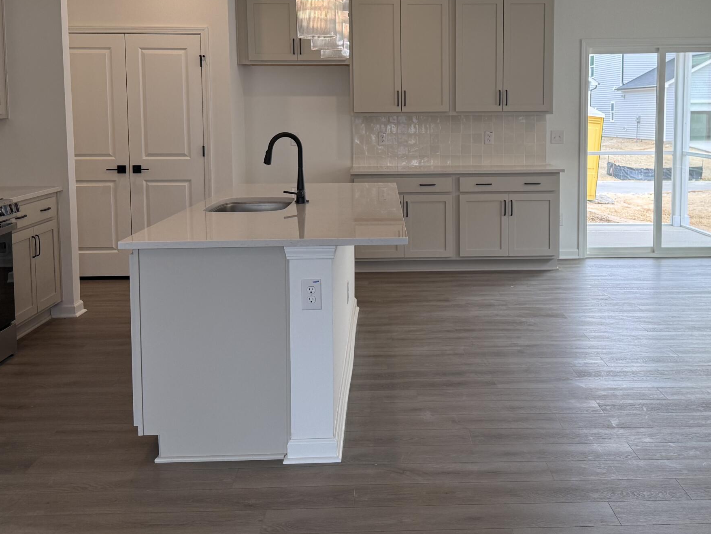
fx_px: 842
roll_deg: +0.2
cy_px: 184
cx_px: 418
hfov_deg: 45.6
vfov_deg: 34.9
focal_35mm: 41
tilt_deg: -5.1
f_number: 1.78
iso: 100
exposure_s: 1/282
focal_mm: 6.76
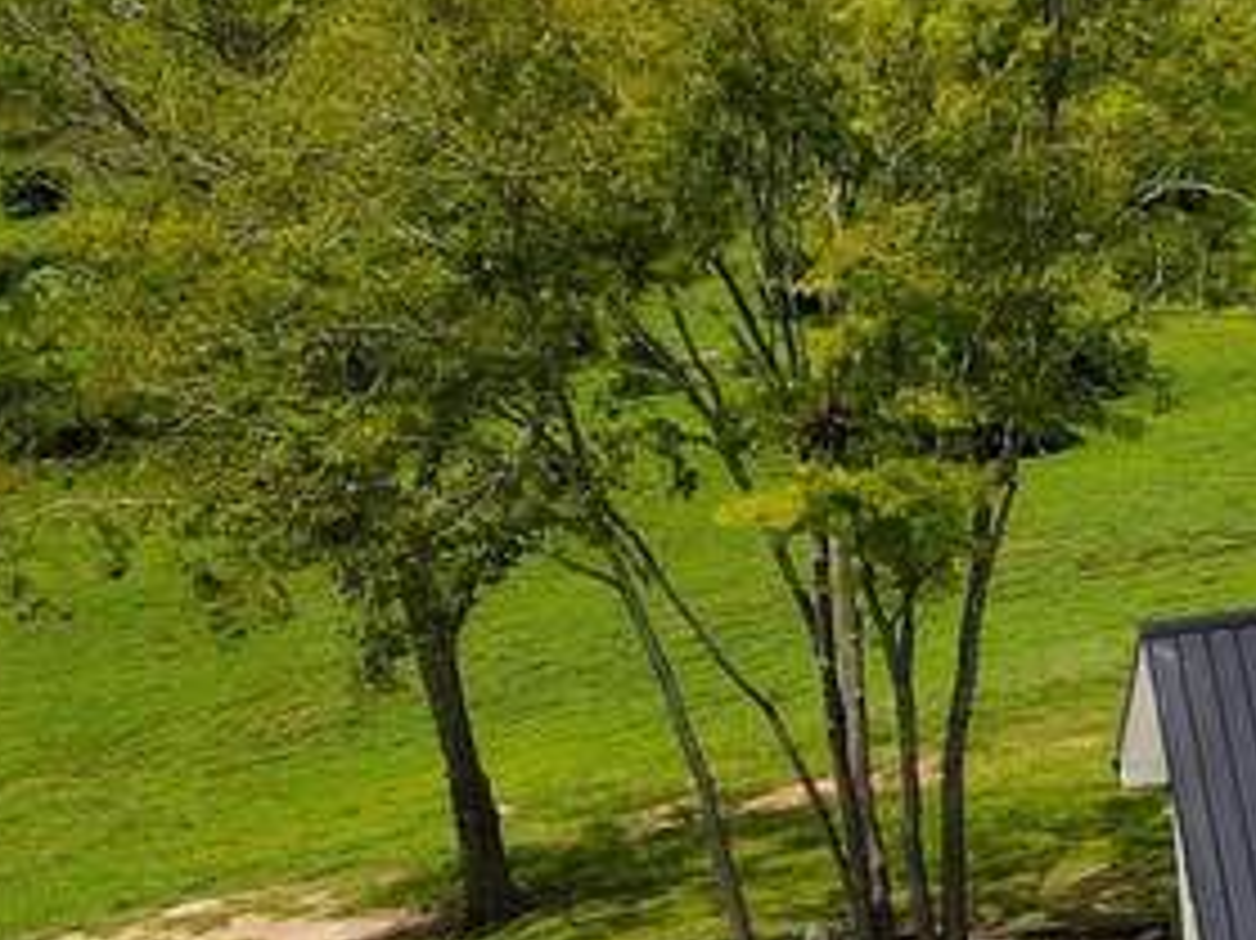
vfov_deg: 13.5
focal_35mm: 110
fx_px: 3990
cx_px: 2593
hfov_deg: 14.5
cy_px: 490
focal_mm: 4.5
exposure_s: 1/1000
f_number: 2.8
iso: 100
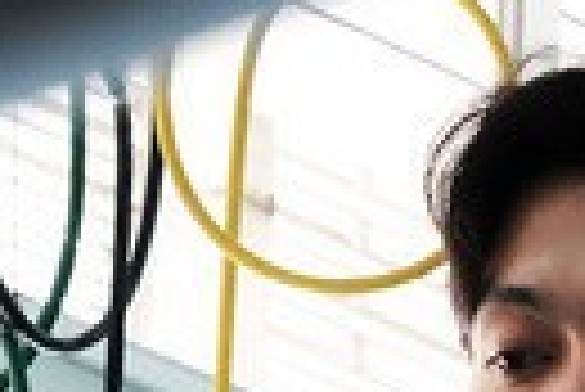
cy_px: 847
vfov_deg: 5.4
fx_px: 4034
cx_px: 94
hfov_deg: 8.3
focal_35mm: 248
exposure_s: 1/60
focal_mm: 32.6
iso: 6400
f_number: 11
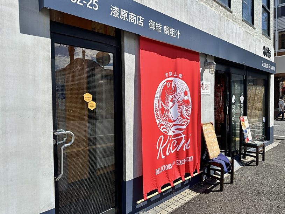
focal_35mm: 24
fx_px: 198
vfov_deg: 56.8
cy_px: 107
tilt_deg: -1.3
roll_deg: +0.0
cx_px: 142
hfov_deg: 71.6
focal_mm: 6.86
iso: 80
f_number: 1.78
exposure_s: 1/5000
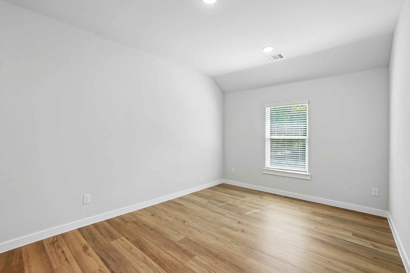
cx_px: 205
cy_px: 136
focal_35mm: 15
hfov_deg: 100.4
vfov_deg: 77.3
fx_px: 171
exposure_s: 1/50
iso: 400
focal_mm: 10
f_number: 8
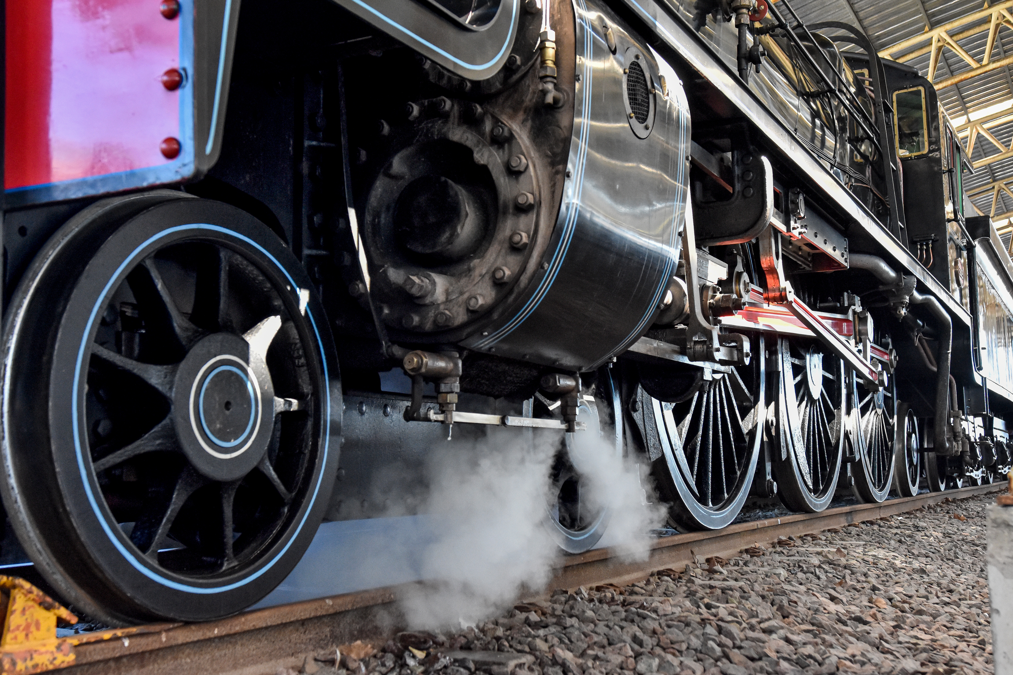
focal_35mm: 39
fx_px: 1097
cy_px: 338
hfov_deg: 49.6
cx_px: 506
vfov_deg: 34.2
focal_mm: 26
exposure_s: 1/320
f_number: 2.8
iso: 1600
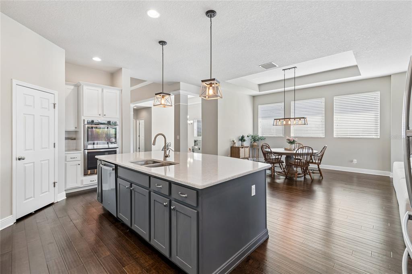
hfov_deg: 100.4
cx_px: 206
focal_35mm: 15
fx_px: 172
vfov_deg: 77.3
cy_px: 137
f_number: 7.1
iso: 100
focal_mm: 10
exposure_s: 1/8
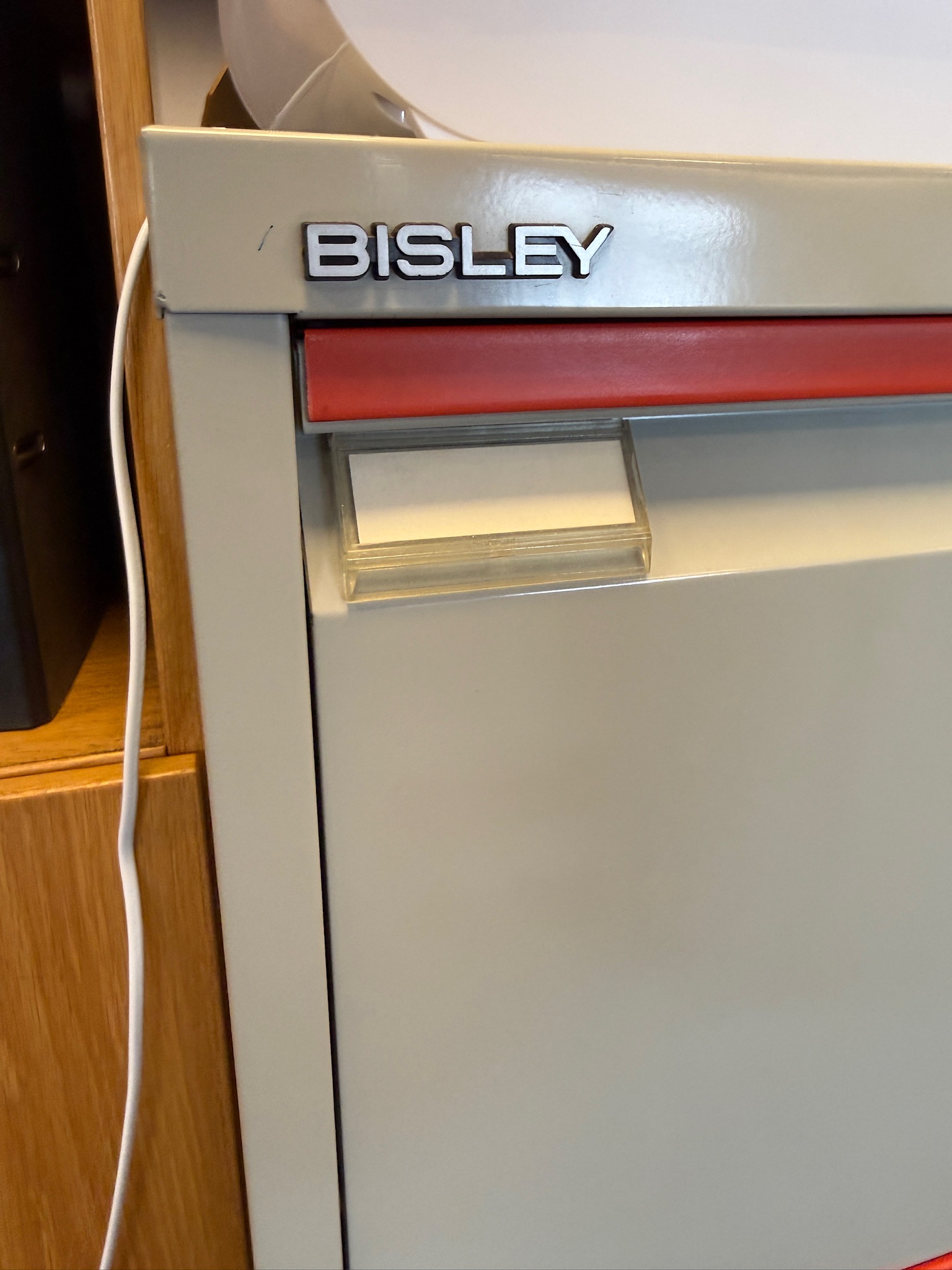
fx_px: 880
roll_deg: +0.0
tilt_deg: -18.2
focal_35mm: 24
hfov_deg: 56.8
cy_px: 635
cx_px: 476
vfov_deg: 71.6
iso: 200
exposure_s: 1/100
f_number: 2.2
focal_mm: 2.22
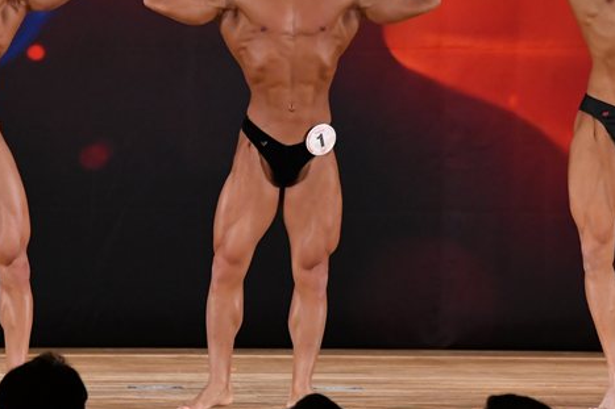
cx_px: 160
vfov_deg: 3.7
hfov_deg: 5.5
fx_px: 6369
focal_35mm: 373
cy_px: 134
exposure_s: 1/400
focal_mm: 150
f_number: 5.6
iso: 3200
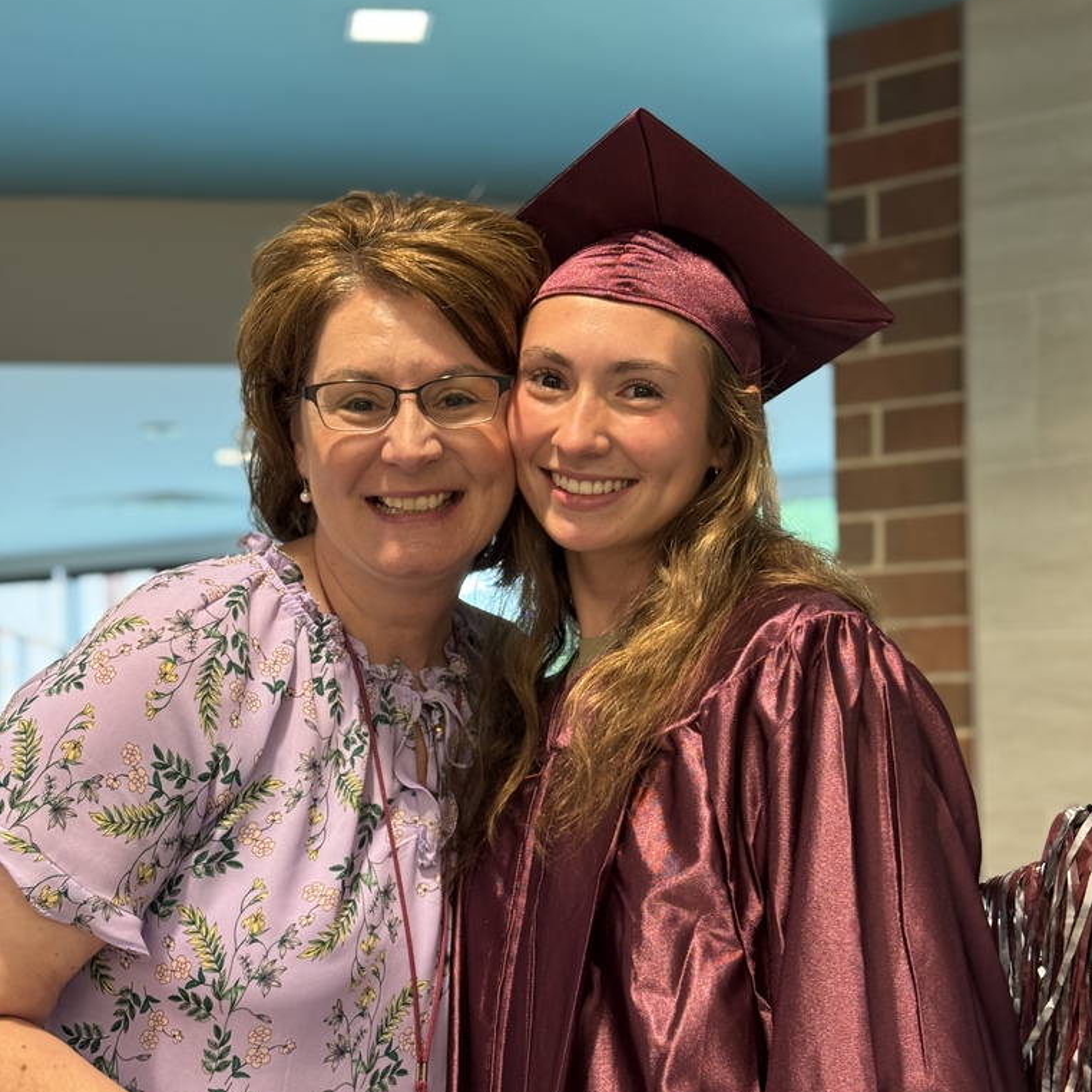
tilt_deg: +1.9
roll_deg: +1.6
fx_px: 2034
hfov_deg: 30.0
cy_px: 655
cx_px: 549
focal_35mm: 57
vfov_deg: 30.0
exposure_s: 1/60
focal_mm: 6.76
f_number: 1.78
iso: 160
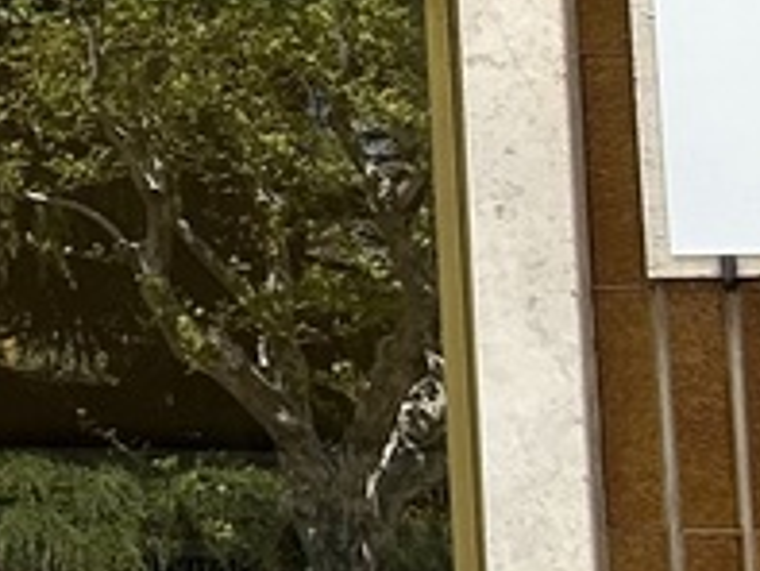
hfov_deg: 9.0
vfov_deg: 7.3
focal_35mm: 198
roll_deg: -2.5
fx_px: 4350
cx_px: -1103
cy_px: -395
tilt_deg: +13.6
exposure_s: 1/639
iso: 50
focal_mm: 5.7
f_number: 1.5
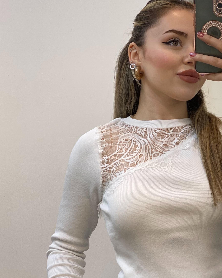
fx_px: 772
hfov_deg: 16.3
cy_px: 159
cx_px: 177
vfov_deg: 20.4
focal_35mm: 94
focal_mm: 6
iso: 64
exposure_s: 1/100
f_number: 2
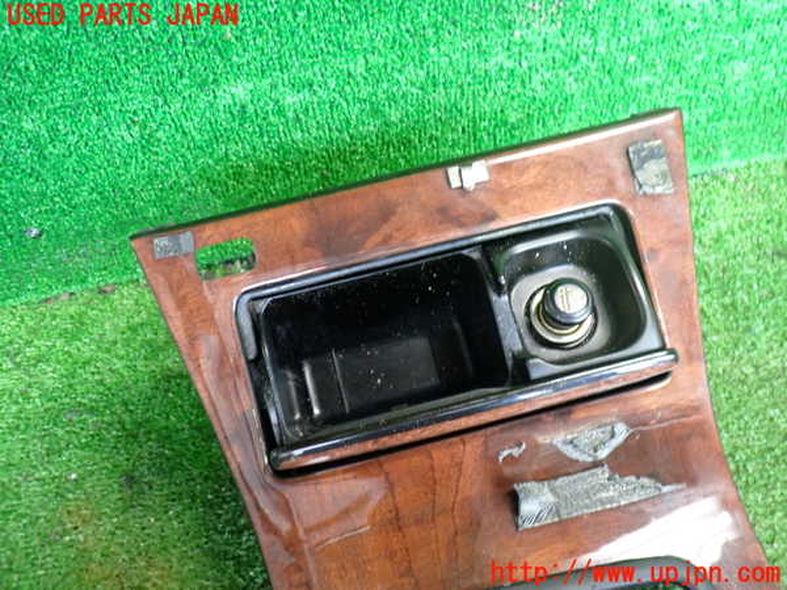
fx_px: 682
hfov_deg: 60.0
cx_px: 394
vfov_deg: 46.8
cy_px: 295
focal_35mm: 30
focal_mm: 5.4
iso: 640
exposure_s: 1/30
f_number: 2.3
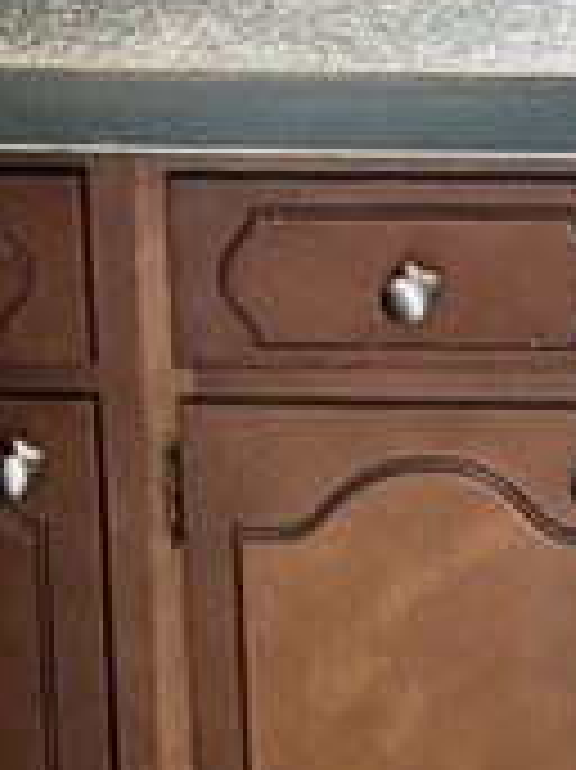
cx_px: 1215
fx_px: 3465
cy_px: -423
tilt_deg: -11.6
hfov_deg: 8.9
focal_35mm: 156
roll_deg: -0.7
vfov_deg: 12.0
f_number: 1.6
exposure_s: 1/60
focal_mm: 5.96
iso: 200
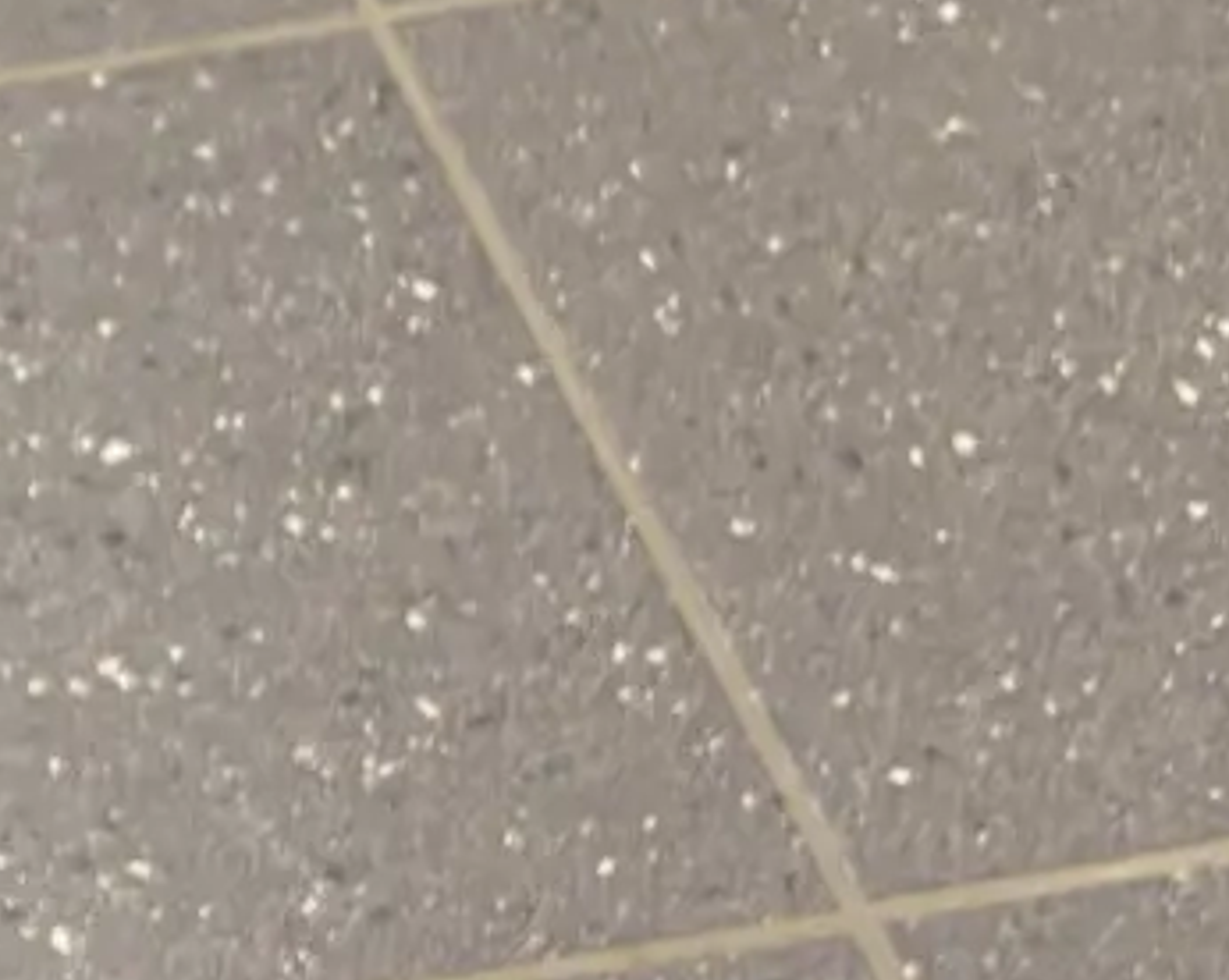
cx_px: -2103
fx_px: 5123
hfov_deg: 10.7
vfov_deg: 10.9
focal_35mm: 141
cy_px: 614
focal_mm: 5.96
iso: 100
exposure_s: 1/50
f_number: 1.6
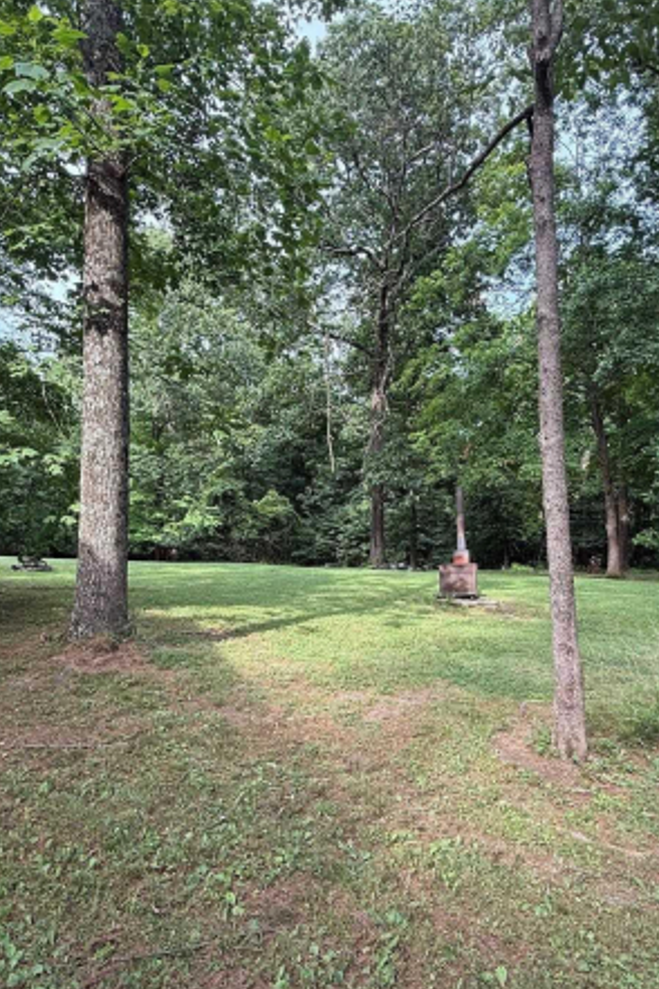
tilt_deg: -0.3
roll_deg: +0.6
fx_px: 604
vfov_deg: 78.5
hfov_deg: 57.2
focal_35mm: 22
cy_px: 527
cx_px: 328
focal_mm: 2.22
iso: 64
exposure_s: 1/174
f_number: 2.2
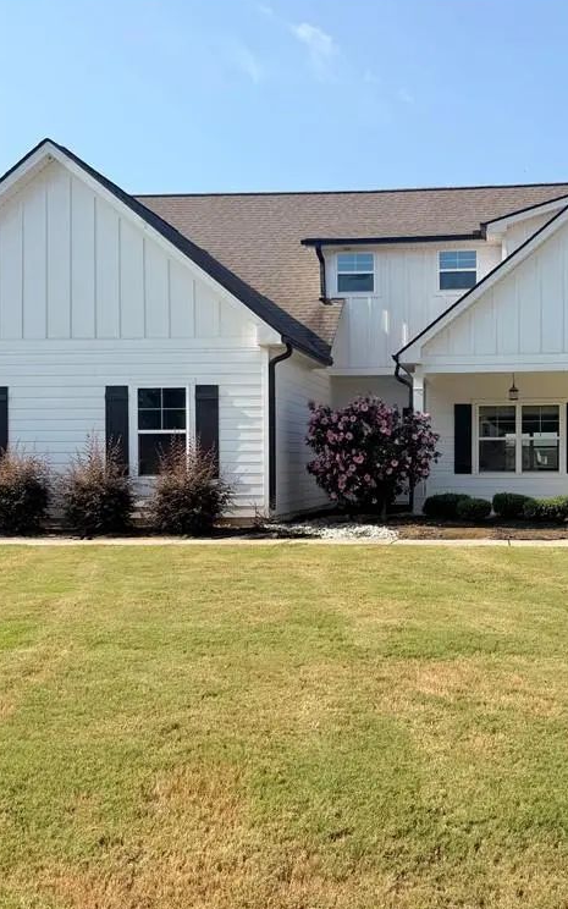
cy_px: 456
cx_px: 417
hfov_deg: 35.6
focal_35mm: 35
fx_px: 867
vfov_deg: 55.3
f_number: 1.78
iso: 80
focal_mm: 6.76
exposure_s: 1/3759
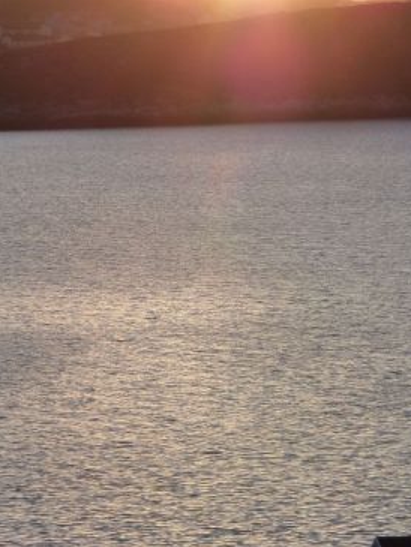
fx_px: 3560
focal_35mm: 225
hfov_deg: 6.6
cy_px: 255
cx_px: 166
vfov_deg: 8.8
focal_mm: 22.5
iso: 125
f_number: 4.5
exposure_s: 1/320
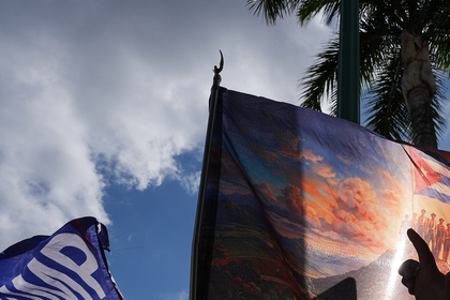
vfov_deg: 31.0
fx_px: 487
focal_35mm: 39
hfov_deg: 47.9
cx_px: 331
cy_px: 319
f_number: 9
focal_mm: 16
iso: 250
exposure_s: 1/2500
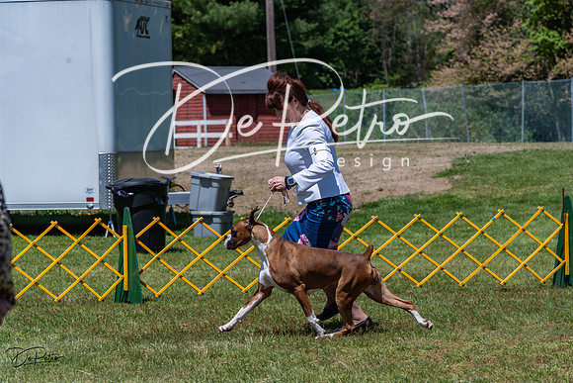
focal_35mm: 144
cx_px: 286
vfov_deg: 9.5
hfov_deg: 14.2
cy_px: 192
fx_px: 2292
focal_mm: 144
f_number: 9
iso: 160
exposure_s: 1/640
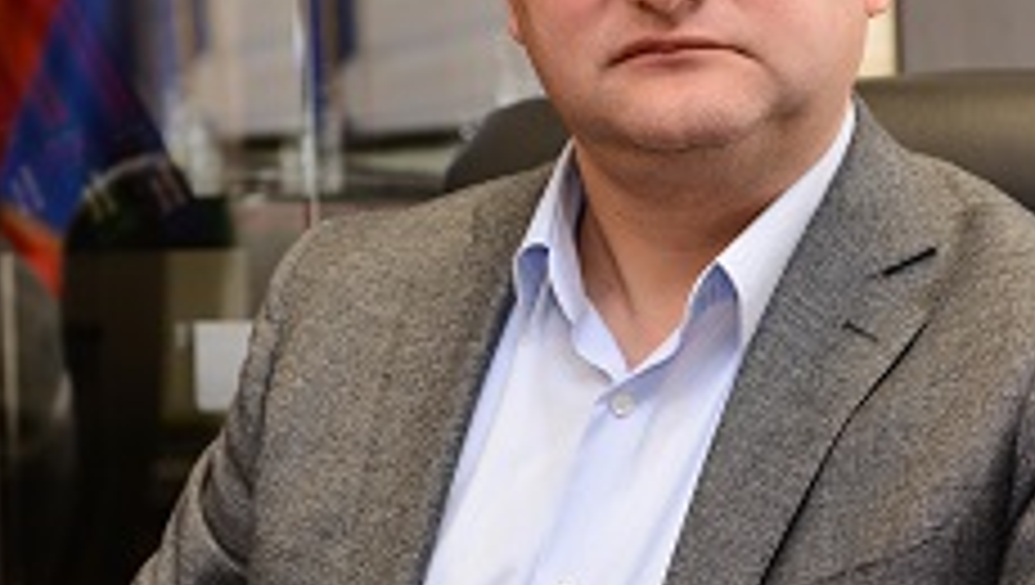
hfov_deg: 15.2
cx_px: 562
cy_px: 340
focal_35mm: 141
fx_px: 3874
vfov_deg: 8.6
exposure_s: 1/100
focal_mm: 62
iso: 1000
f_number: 3.5
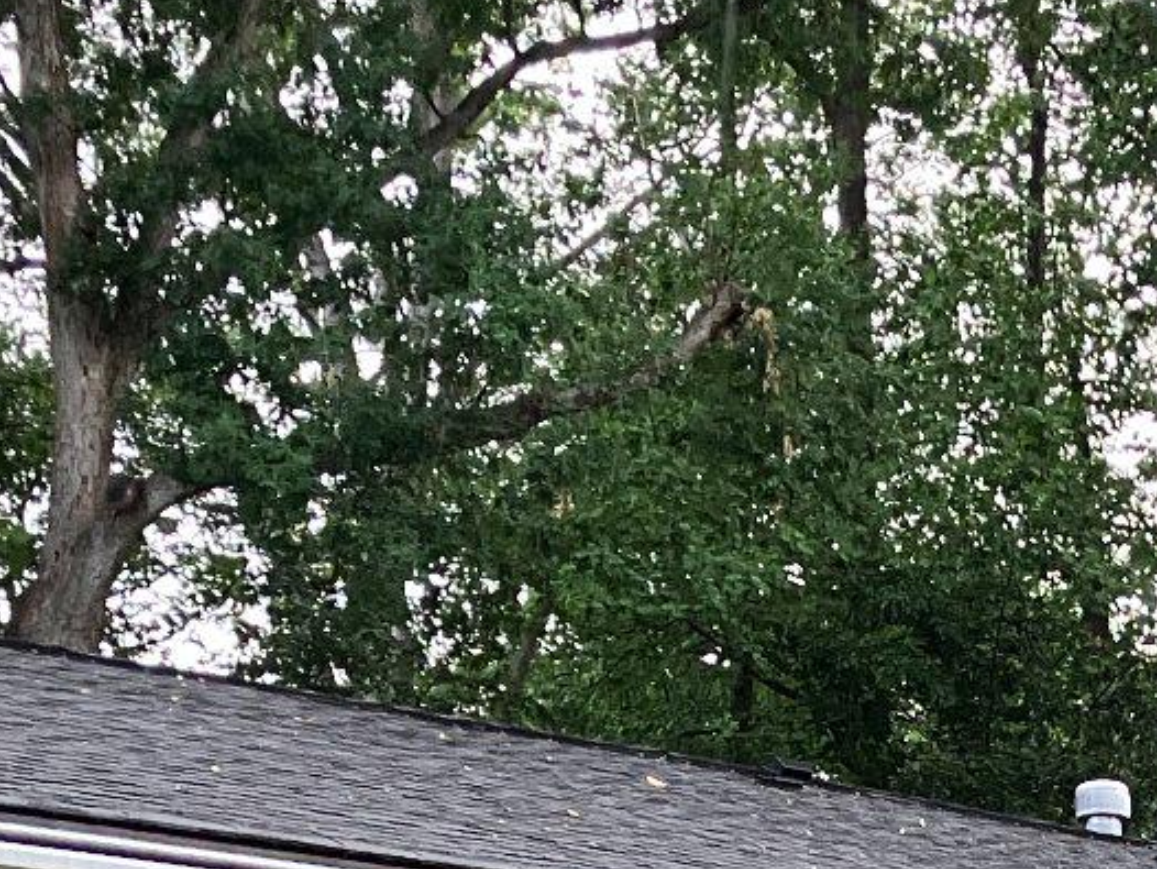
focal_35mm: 109
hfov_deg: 17.1
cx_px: 1428
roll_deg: +0.5
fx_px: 3645
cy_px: 1595
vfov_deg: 12.4
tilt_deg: +1.0
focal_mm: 3.99
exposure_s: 1/60
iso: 100
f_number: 1.8
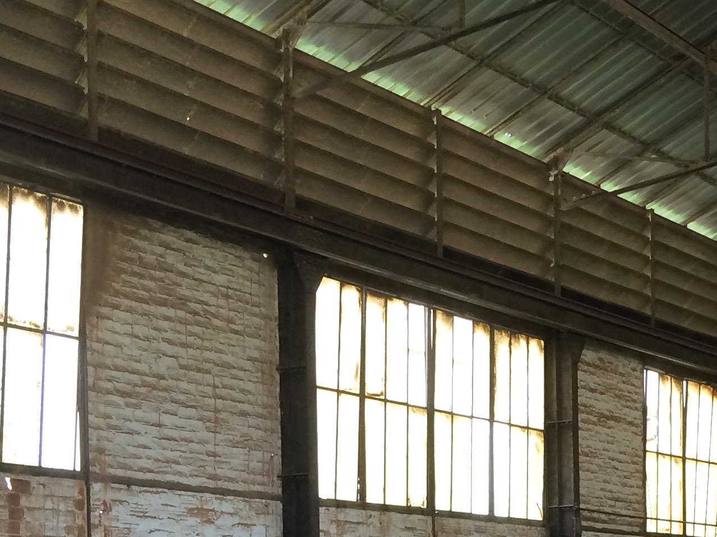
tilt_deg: -0.9
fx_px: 1533
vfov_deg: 18.8
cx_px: 664
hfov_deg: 25.4
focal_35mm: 74
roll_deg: +1.4
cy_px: 647
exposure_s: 1/33
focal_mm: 4.15
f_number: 2.2
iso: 40
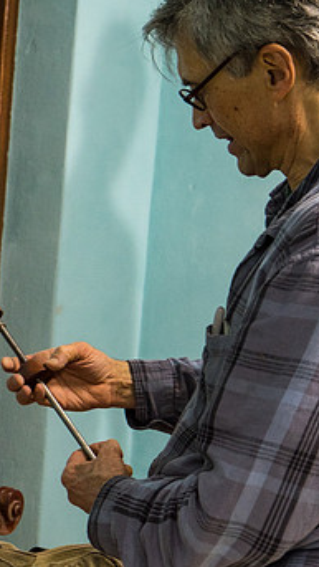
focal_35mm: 77
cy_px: 253
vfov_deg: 27.5
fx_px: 1158
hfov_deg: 15.6
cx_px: 88
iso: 4000
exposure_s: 1/60
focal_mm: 37.4
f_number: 5
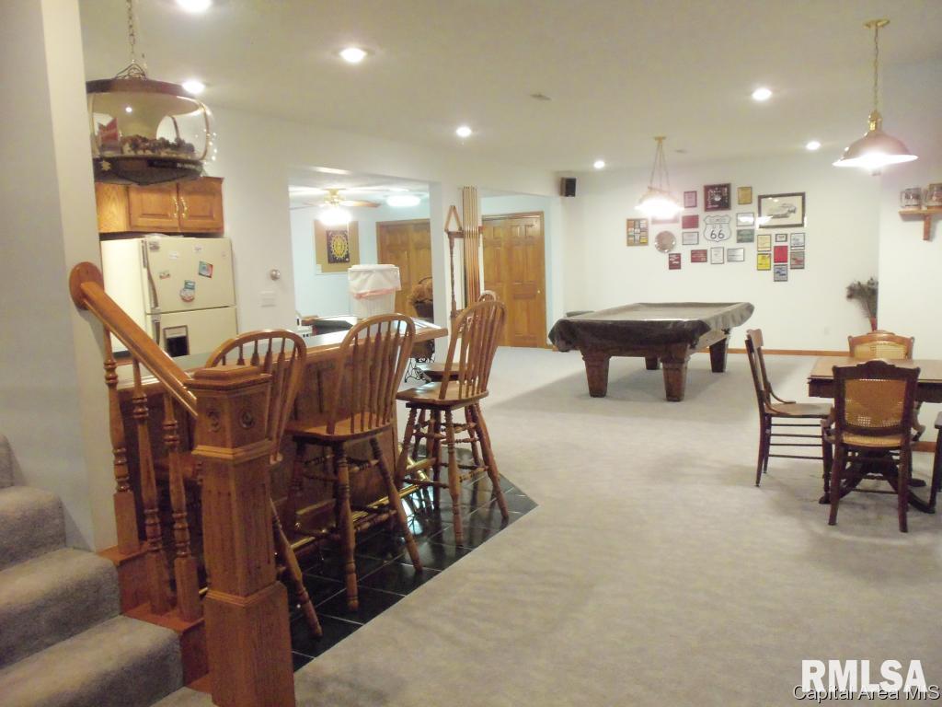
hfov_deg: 61.7
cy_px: 354
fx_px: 789
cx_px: 471
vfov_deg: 48.2
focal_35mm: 29
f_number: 3.4
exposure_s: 1/20
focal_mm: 5.2
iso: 400
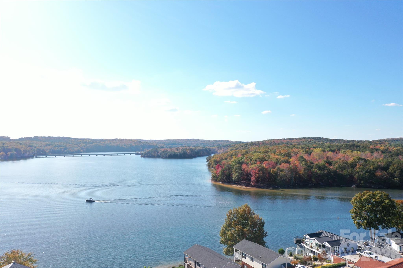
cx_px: 202
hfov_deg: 65.5
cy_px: 134
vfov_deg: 46.4
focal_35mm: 28
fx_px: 313
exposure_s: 1/320
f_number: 5.6
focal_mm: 10.26
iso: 100
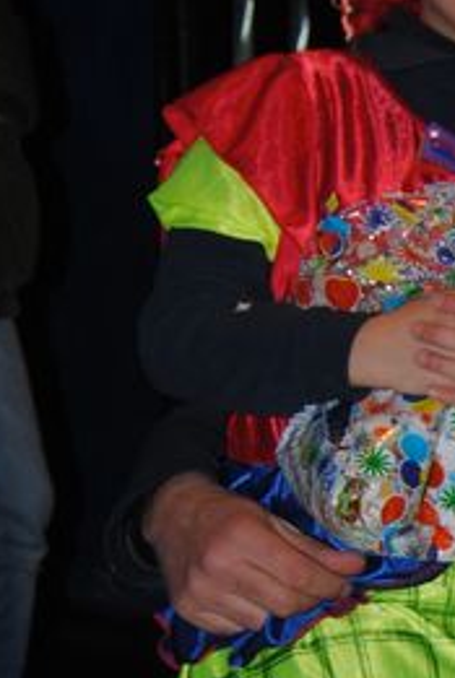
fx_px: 2606
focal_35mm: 138
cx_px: 885
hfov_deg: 9.4
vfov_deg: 14.6
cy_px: 660
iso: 200
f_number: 3.5
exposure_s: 1/60
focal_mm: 20
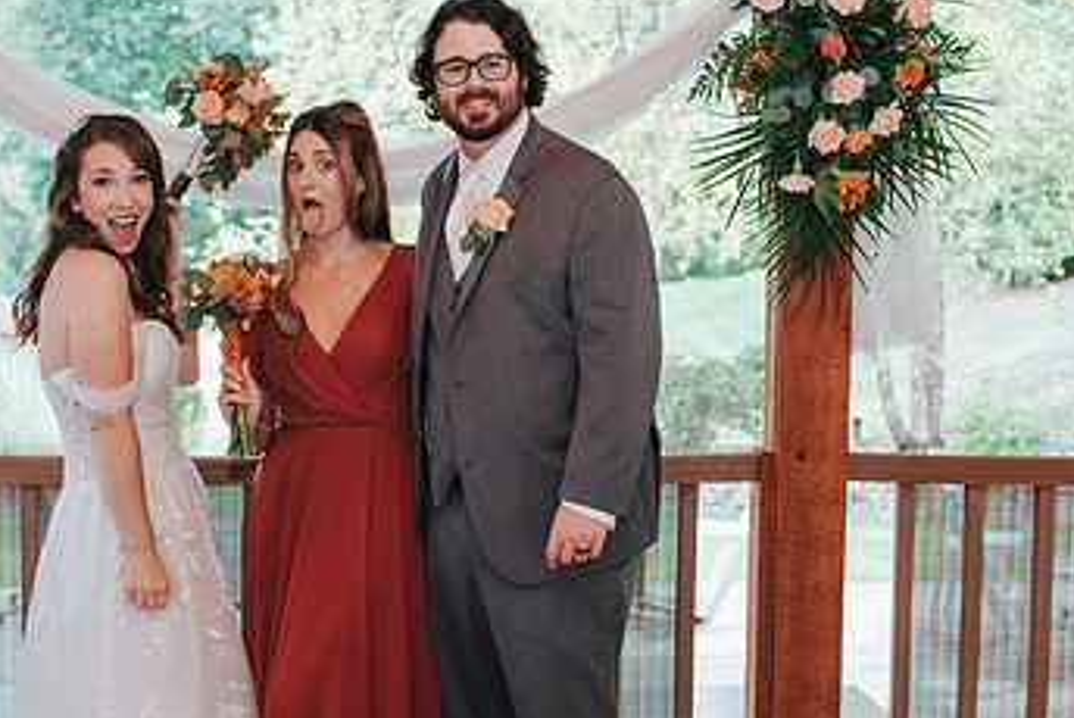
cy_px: 425
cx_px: 408
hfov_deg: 29.9
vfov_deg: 20.3
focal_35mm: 67
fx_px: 2000
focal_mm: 35
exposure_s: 1/200
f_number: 3.2
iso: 360
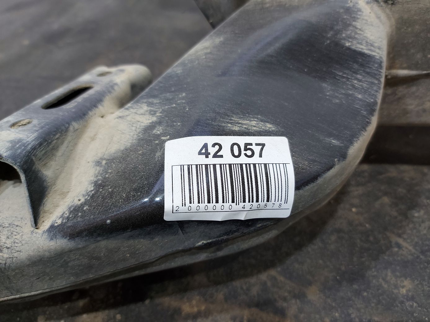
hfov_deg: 71.6
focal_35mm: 24
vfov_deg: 56.8
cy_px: 161
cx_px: 215
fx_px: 298
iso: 160
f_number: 1.8
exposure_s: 1/50
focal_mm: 5.23
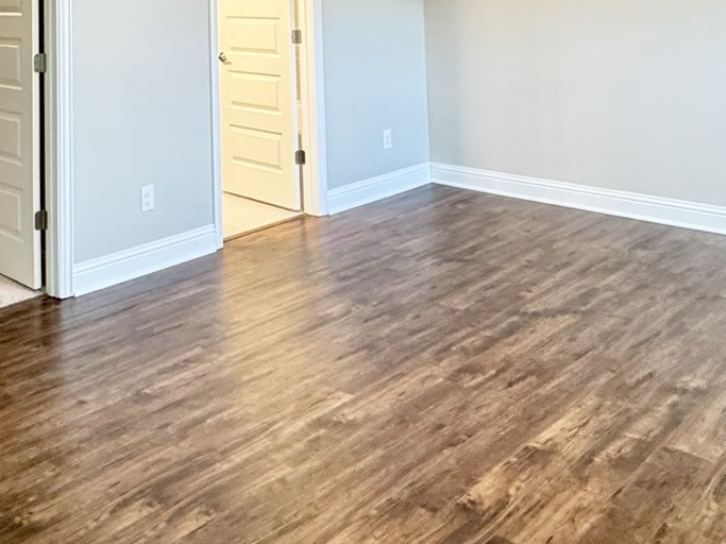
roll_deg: +1.4
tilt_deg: +3.7
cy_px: -91
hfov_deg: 44.4
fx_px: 881
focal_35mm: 42
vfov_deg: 29.9
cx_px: 267
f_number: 2.2
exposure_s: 1/60
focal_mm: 2.22
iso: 500
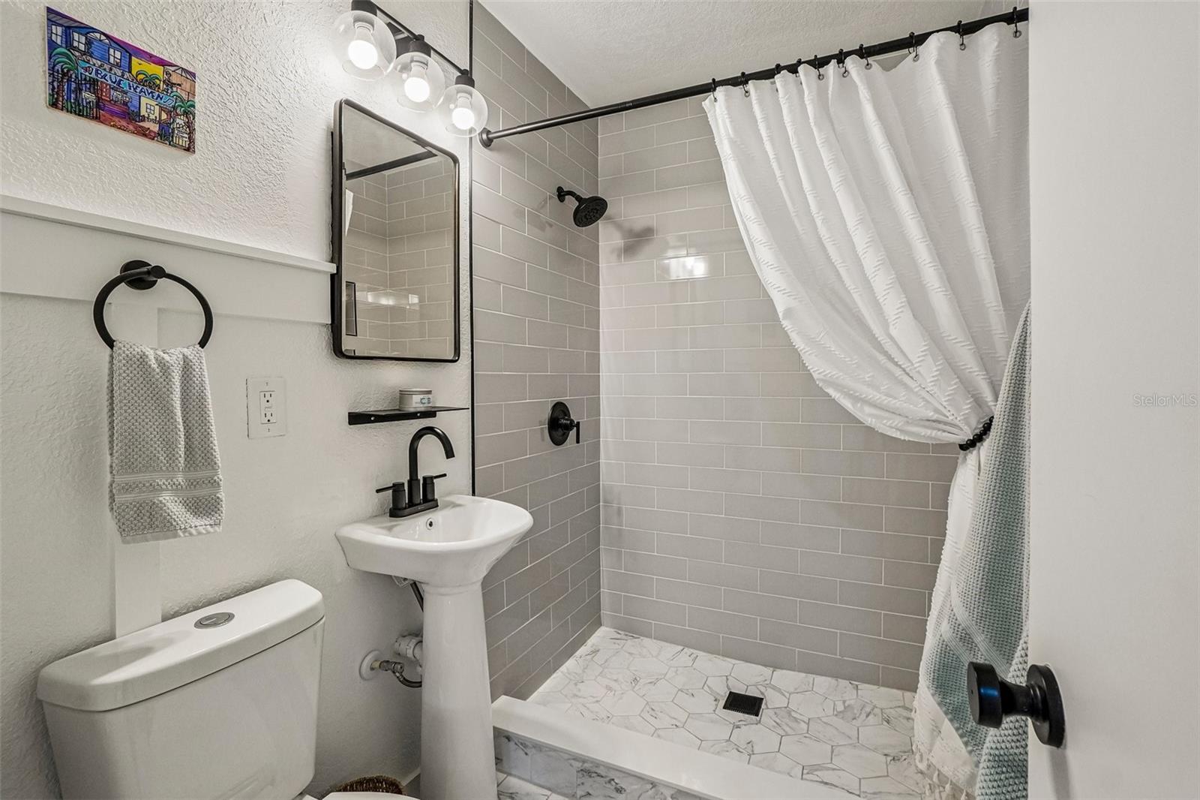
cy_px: 400
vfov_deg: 77.3
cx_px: 600
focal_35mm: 15
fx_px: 500
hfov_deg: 100.4
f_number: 8
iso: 800
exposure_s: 1/30
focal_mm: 10
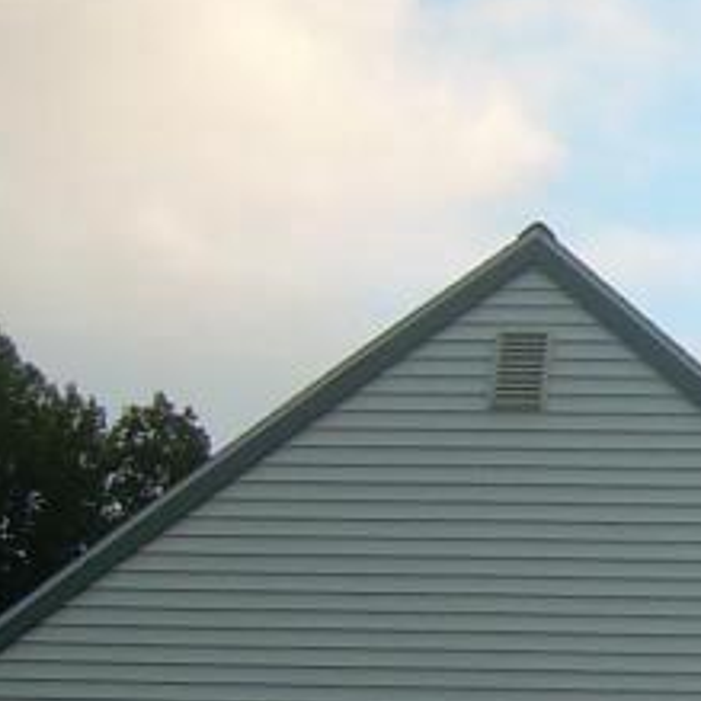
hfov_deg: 10.2
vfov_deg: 11.1
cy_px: 490
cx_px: 1469
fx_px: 3597
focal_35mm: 157
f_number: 2.8
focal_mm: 6.3
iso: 50
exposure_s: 1/177
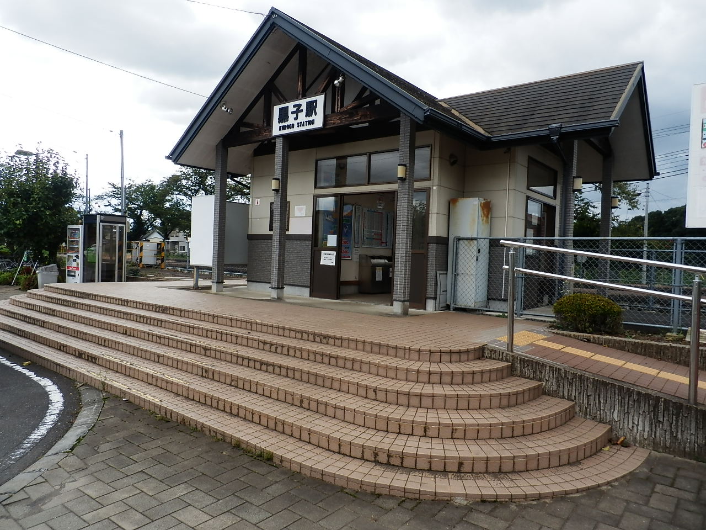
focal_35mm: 24
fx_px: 489
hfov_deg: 71.6
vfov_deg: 56.8
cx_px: 353
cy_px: 265
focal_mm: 4.2
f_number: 3
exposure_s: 1/640
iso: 80
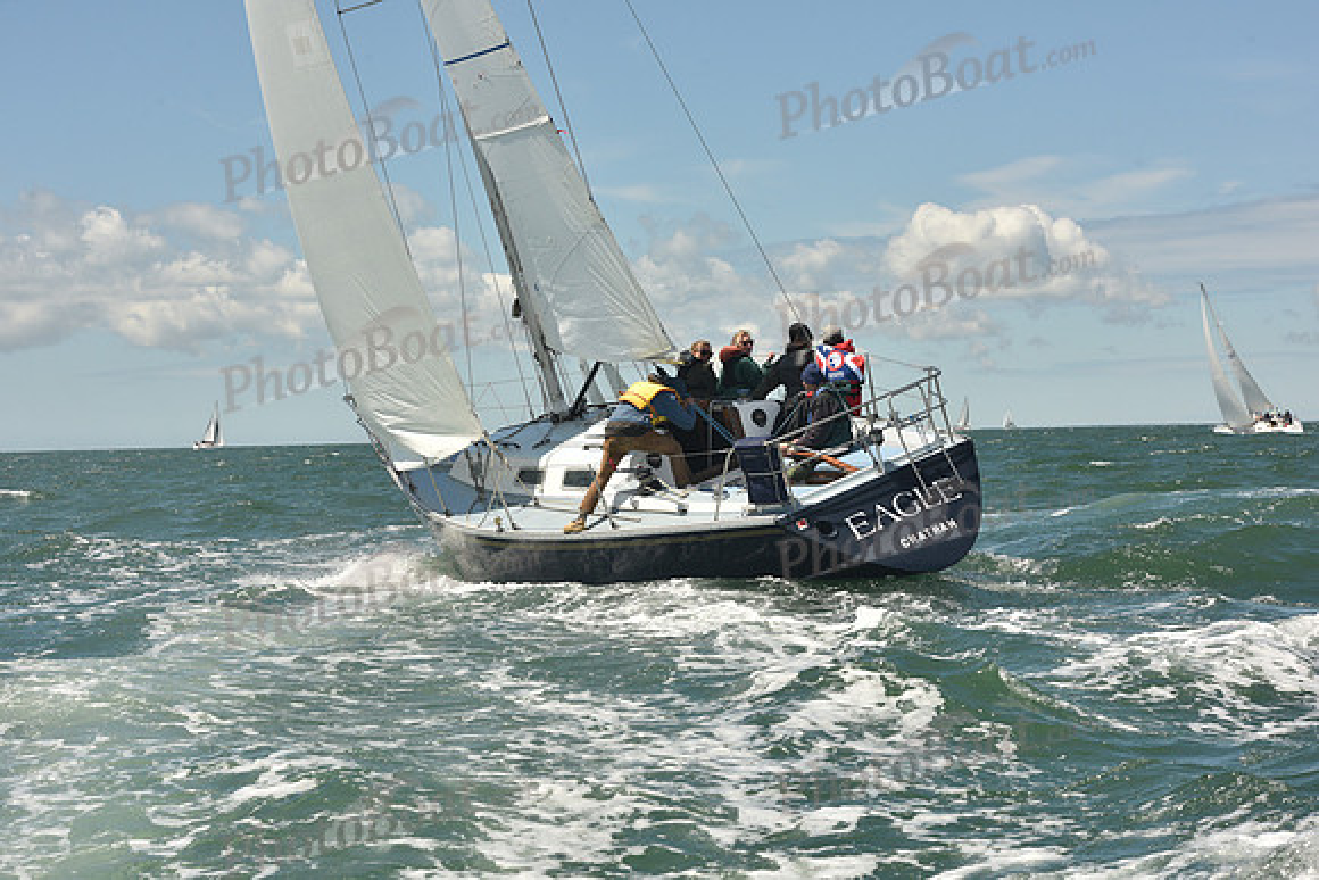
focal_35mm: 90
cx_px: 660
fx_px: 3298
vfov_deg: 15.2
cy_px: 440
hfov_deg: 22.6
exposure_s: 1/800
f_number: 11
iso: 320
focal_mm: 90
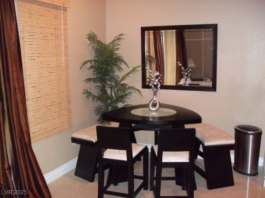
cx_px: 132
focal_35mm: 35
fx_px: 268
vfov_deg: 40.7
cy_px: 99
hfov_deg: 52.6
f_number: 3
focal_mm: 6.3
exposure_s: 1/45
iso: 480
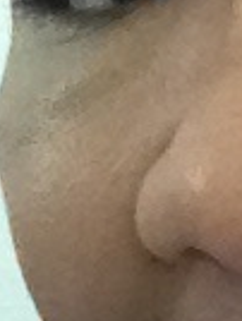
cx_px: 455
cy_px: 141
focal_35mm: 167
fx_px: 1552
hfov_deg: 8.5
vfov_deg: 11.8
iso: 640
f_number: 2.4
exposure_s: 1/30
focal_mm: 1.85
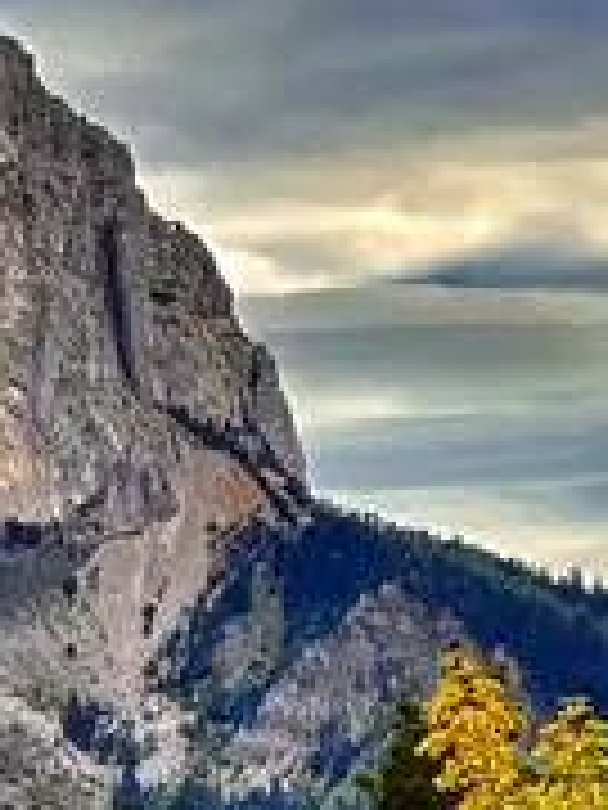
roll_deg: +0.1
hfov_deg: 4.3
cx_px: -599
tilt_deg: +0.6
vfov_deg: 5.7
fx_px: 8033
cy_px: 1134
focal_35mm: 343
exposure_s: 1/99
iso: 32
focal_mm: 9
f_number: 2.8
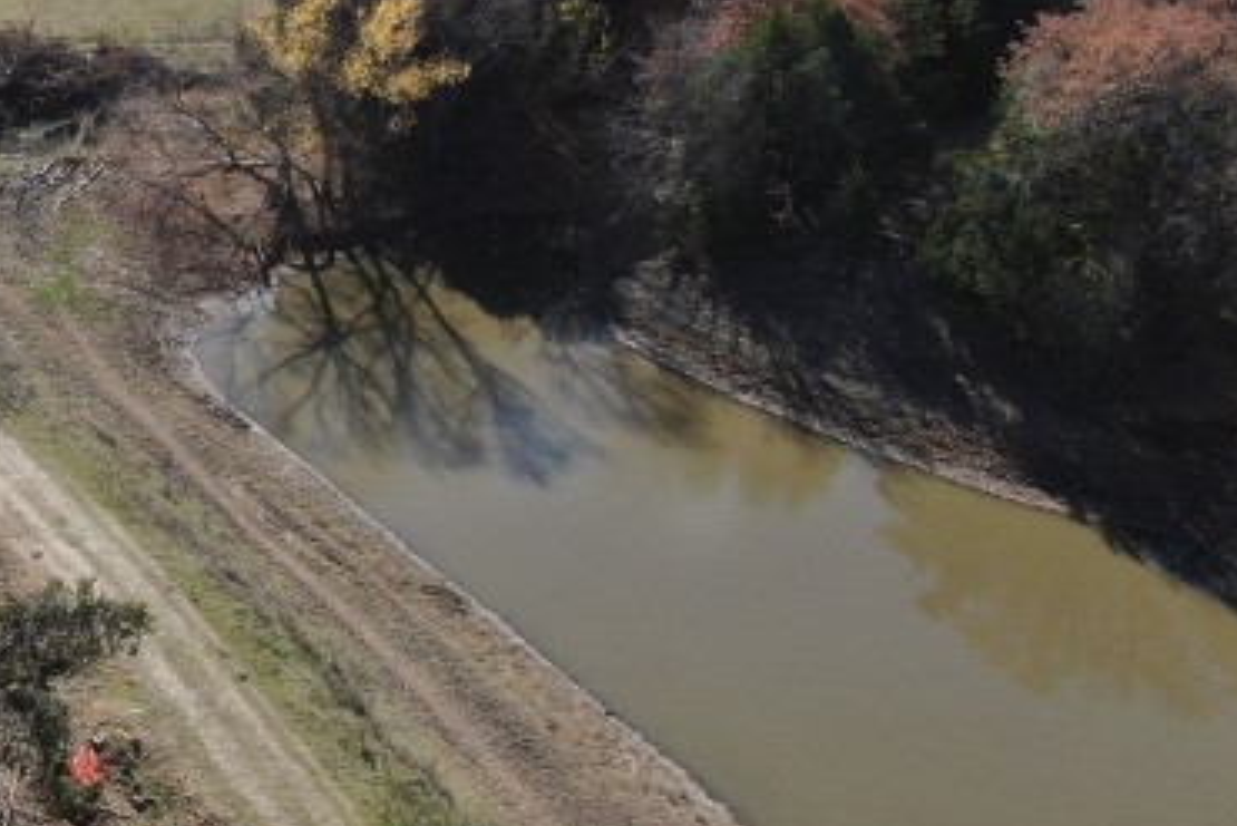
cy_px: 288
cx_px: -64
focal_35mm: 69
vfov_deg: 19.7
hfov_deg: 27.2
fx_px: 2372
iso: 100
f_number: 2.8
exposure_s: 1/1000
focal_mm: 4.39
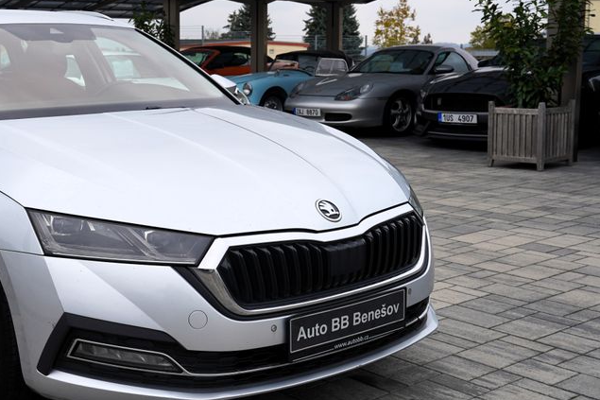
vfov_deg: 27.0
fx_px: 833
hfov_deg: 38.1
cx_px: 118
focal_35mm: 50
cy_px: 173
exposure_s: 1/250
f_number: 7.1
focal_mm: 31
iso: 100
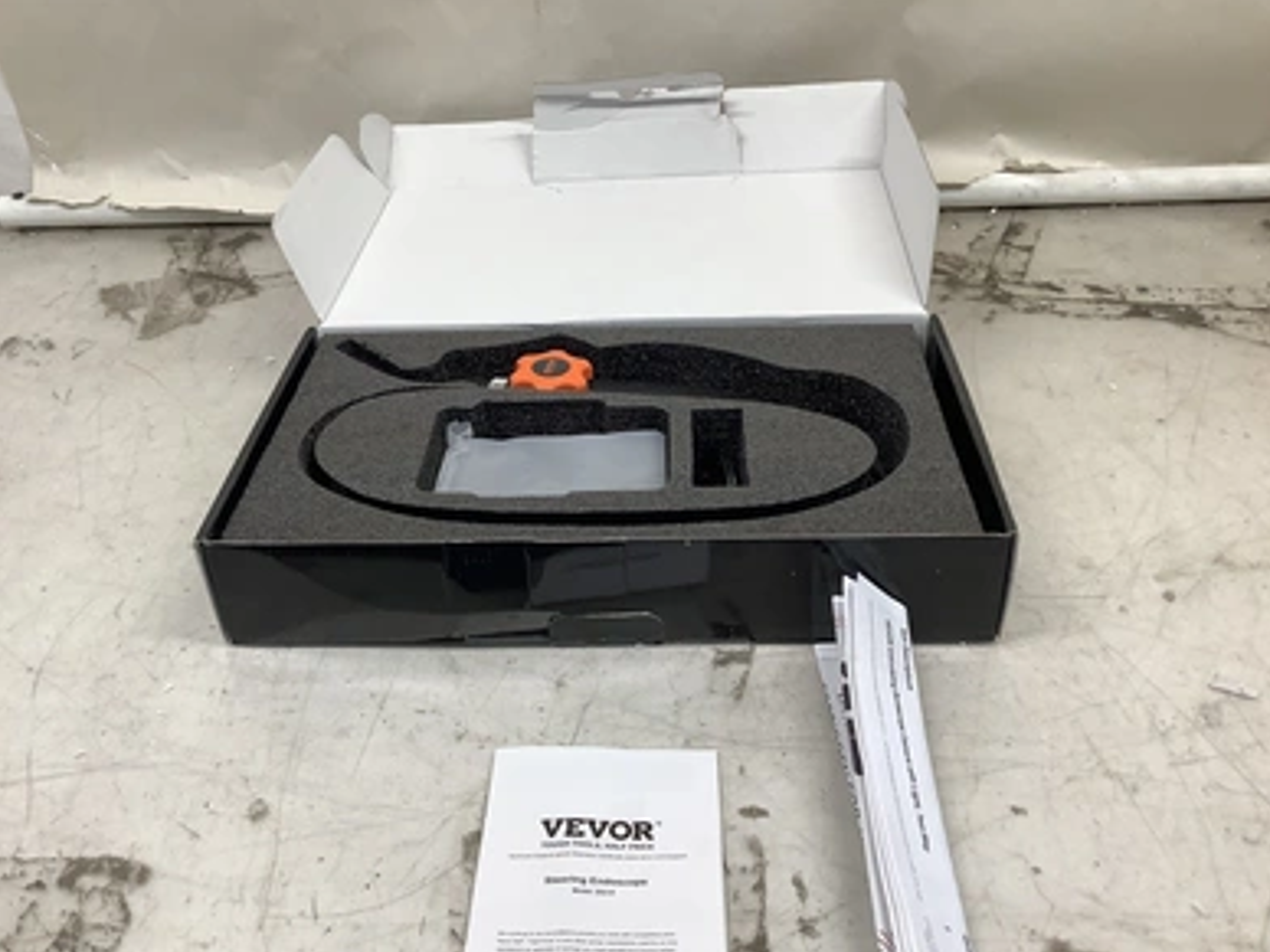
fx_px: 1174
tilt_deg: -34.7
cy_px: 484
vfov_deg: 44.2
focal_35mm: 32
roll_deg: +1.5
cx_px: 625
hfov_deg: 56.8
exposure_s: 1/120
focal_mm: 3.3
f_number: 2.4
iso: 64
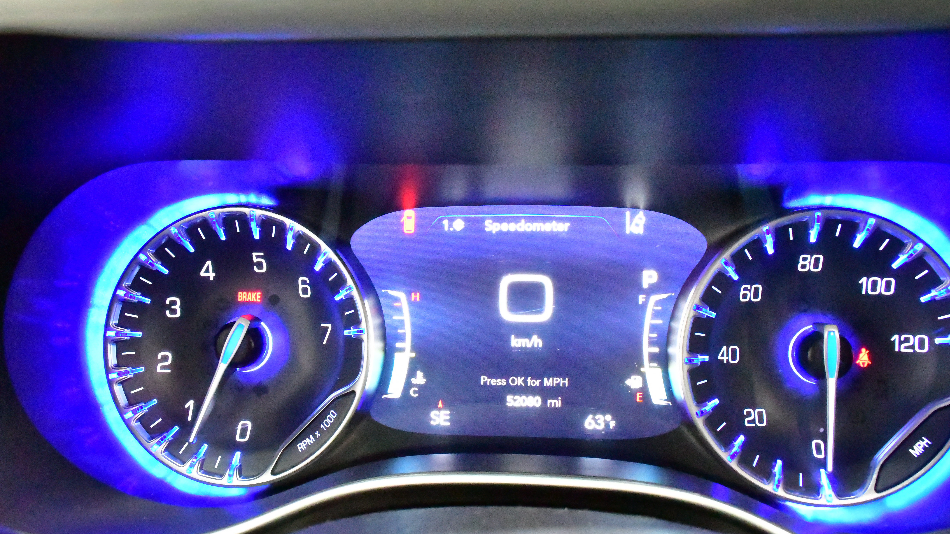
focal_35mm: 29
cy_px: 264
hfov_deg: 66.1
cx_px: 485
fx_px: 731
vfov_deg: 40.2
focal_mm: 18
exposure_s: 1/100
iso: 36000
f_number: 9
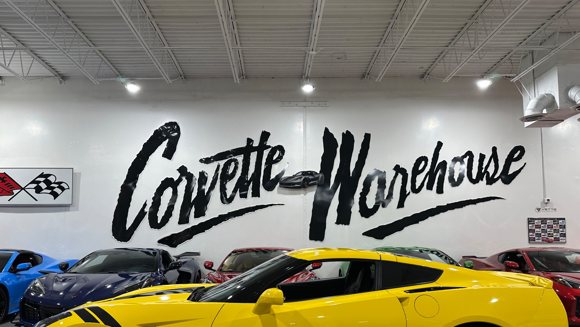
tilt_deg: +4.5
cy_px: 212
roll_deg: +0.2
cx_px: 287
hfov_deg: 69.9
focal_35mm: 27
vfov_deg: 42.4
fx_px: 415
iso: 80
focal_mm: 6.86
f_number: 1.78
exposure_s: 1/120
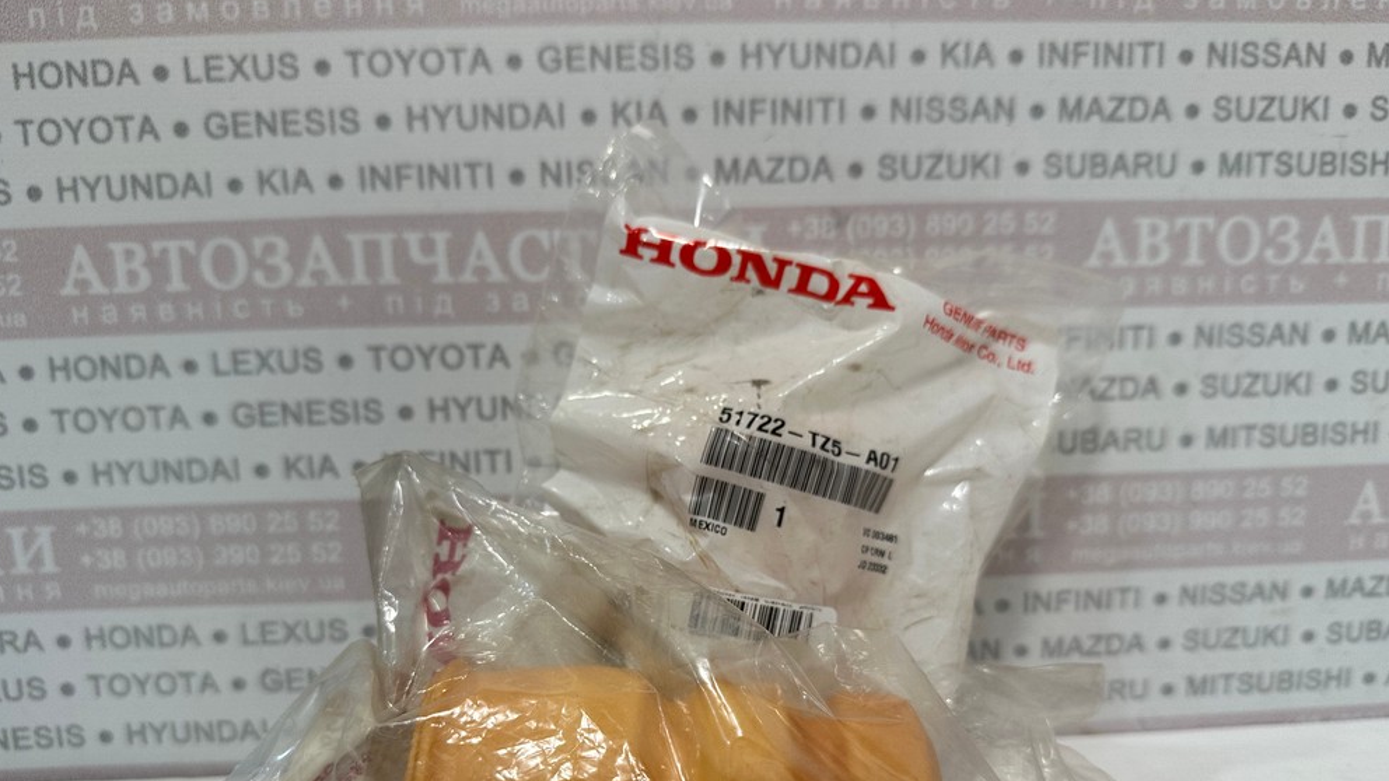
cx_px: 685
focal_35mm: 27
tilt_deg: -9.9
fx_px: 994
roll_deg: +1.2
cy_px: 515
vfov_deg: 42.4
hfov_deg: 69.9
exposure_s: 1/223
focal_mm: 6.86
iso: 64
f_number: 1.78
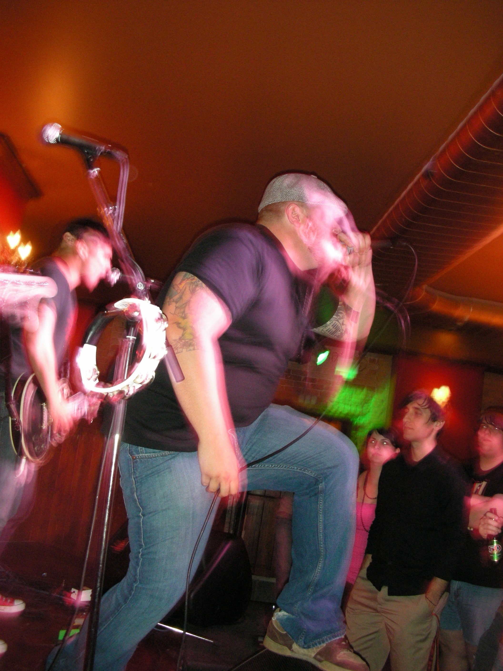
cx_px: 252
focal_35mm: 35
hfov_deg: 40.7
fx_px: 678
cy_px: 336
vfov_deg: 52.6
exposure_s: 1
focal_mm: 5.8
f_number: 3
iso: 200
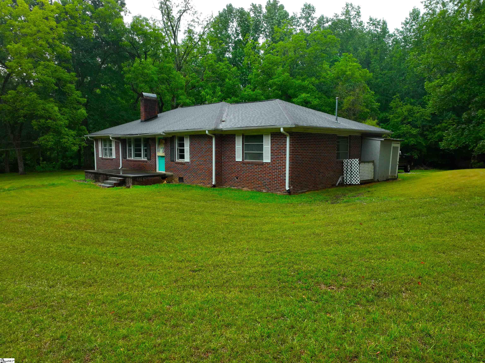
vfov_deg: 56.8
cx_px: 242
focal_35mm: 24
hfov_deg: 71.6
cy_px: 182
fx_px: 336
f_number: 2.8
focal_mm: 12.29
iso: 190
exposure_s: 1/15
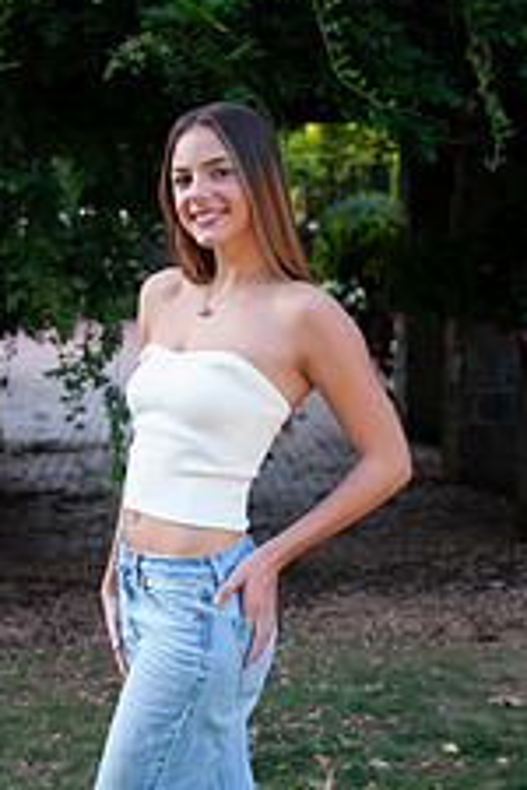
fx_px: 1757
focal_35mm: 80
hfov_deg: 17.1
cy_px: 485
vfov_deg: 25.3
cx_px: 216
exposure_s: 1/200
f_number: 2.8
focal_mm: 40
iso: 100
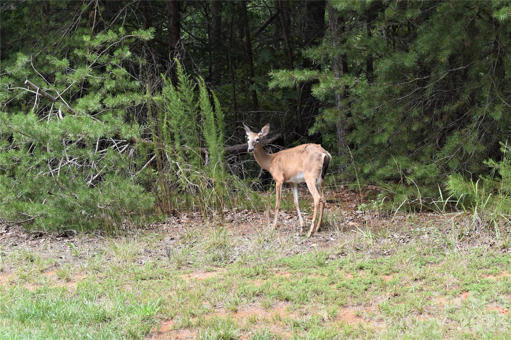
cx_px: 256
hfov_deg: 24.6
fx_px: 1171
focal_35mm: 82
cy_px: 170
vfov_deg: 16.6
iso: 400
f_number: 7.1
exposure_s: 1/200
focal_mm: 55
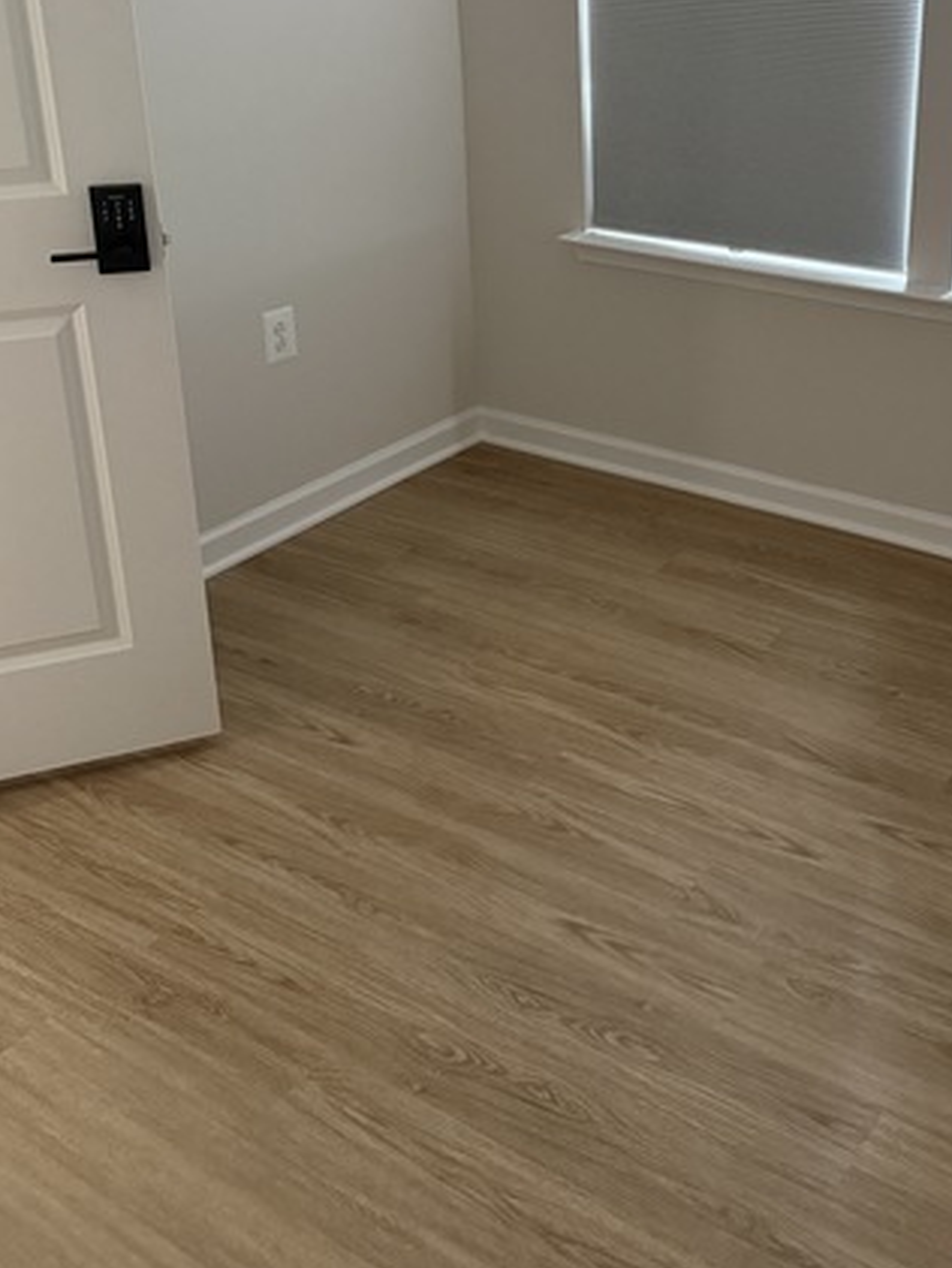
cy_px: 360
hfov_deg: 37.0
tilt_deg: -18.9
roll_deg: +0.0
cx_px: 693
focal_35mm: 38
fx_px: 1393
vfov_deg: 47.6
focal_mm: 6.76
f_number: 1.78
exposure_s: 1/36
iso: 1000
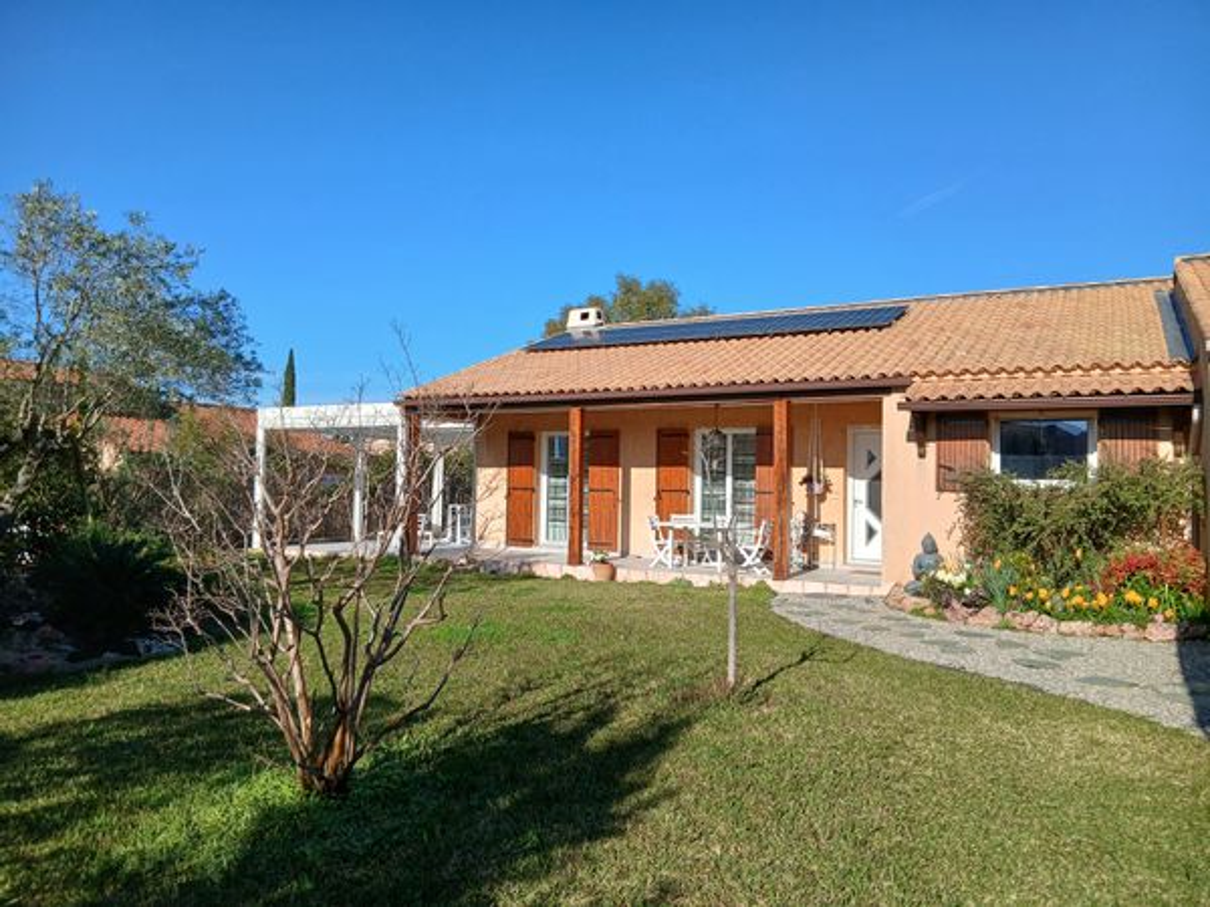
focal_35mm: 26
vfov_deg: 53.1
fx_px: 909
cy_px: 454
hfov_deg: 67.3
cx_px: 605
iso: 20
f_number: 1.8
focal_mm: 3.98
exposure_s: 1/588
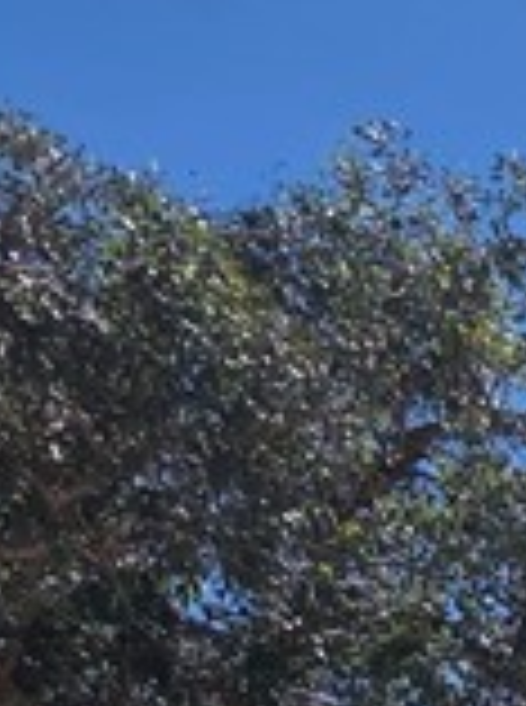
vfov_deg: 16.9
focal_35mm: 85
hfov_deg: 11.0
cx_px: 1596
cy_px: 1425
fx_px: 1729
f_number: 1.9
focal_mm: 2.2
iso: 40
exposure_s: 1/3264
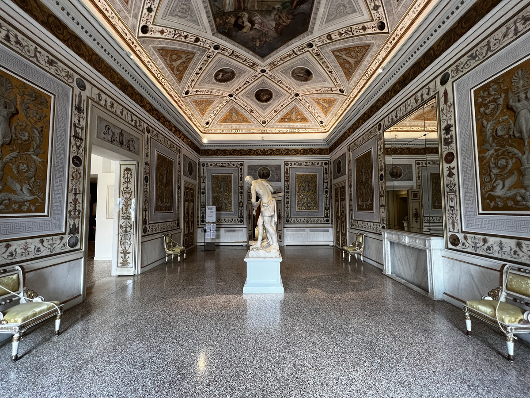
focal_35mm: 13
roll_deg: +0.4
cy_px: 199
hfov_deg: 106.2
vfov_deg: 89.9
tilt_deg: +3.0
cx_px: 265
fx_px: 199
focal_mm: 1.57
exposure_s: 1/63
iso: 250
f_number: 1.8
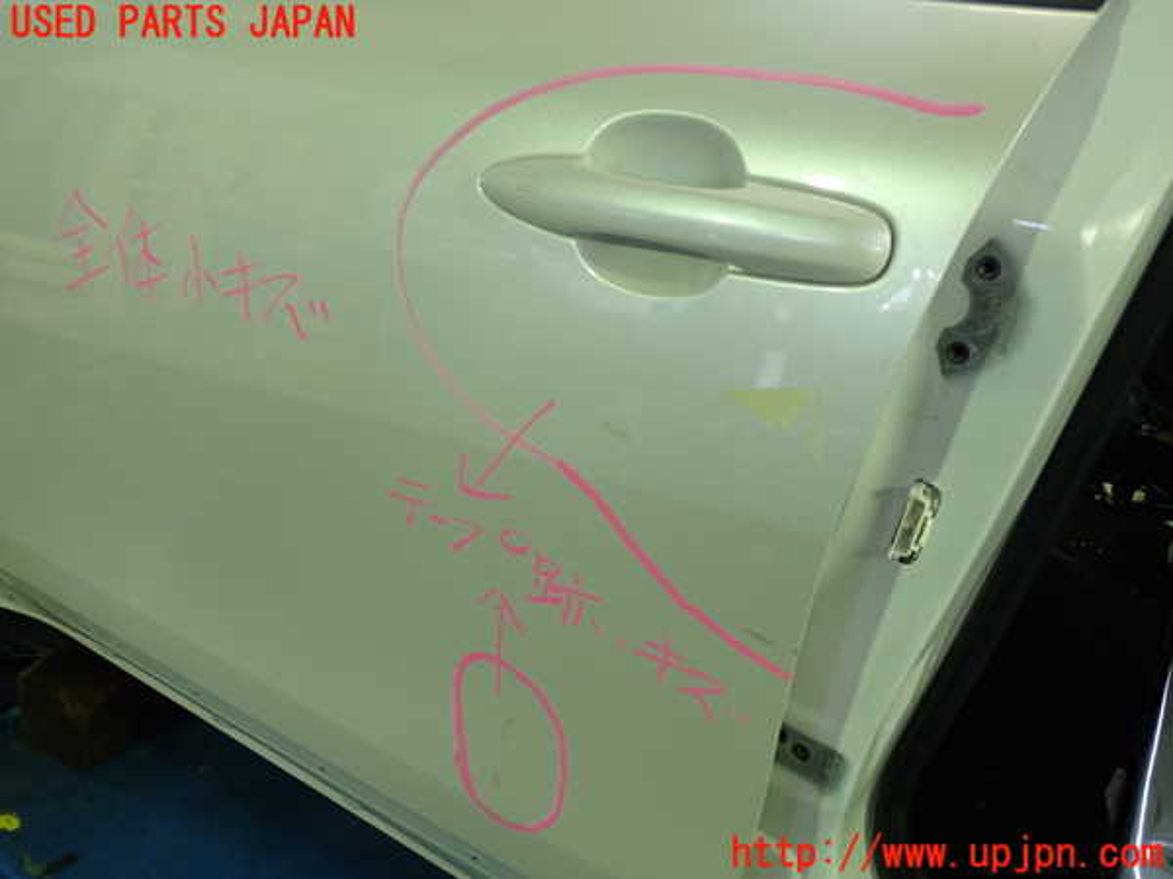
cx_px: 586
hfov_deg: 60.0
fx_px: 1017
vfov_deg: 46.8
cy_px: 440
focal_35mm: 30
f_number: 2.3
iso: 250
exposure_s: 1/30
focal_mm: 5.4
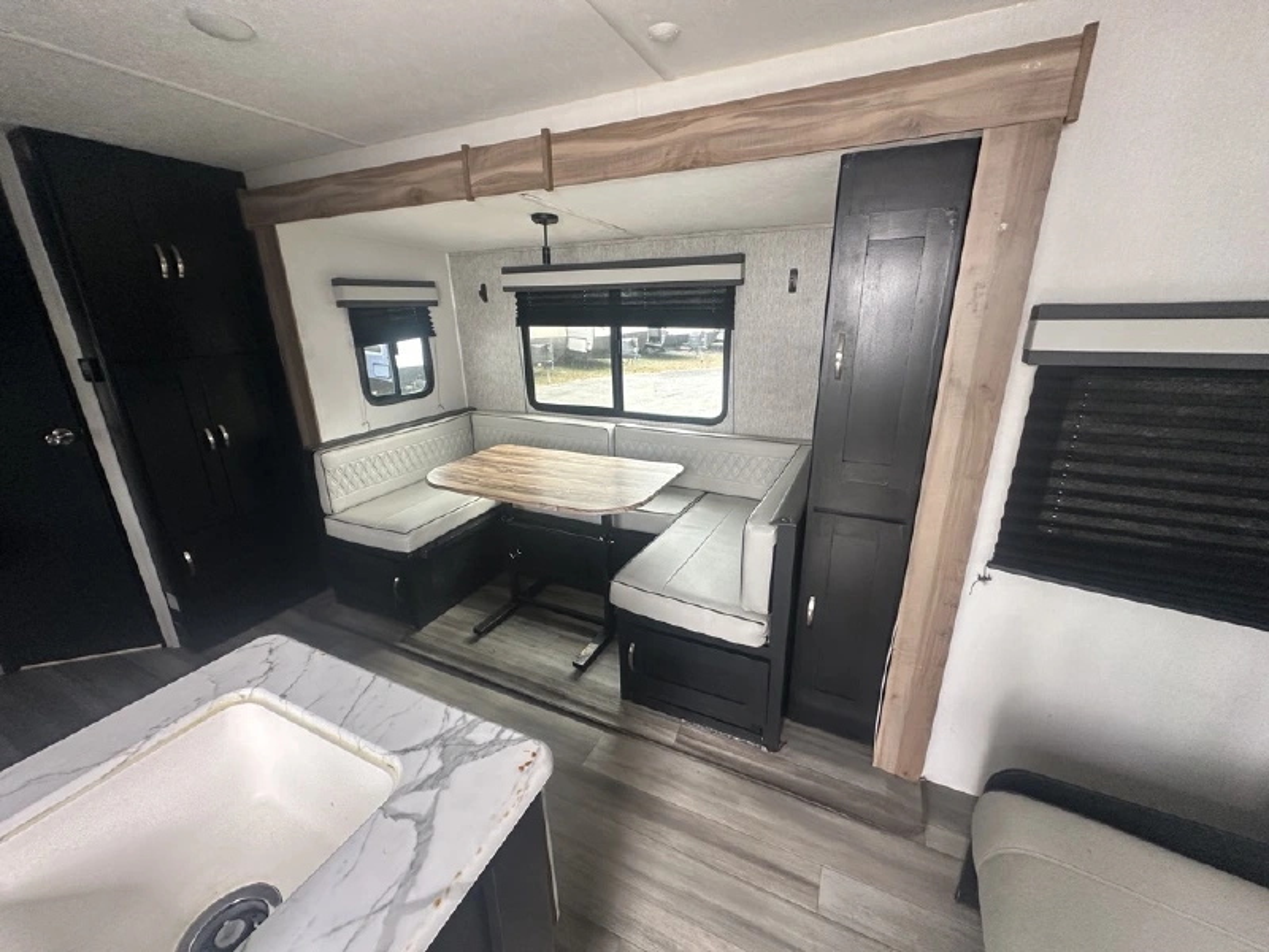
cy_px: 476
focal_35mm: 14
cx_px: 634
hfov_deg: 102.1
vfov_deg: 85.7
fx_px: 513
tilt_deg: -19.2
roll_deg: +1.1
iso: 200
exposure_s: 1/99
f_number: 2.2
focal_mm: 2.22
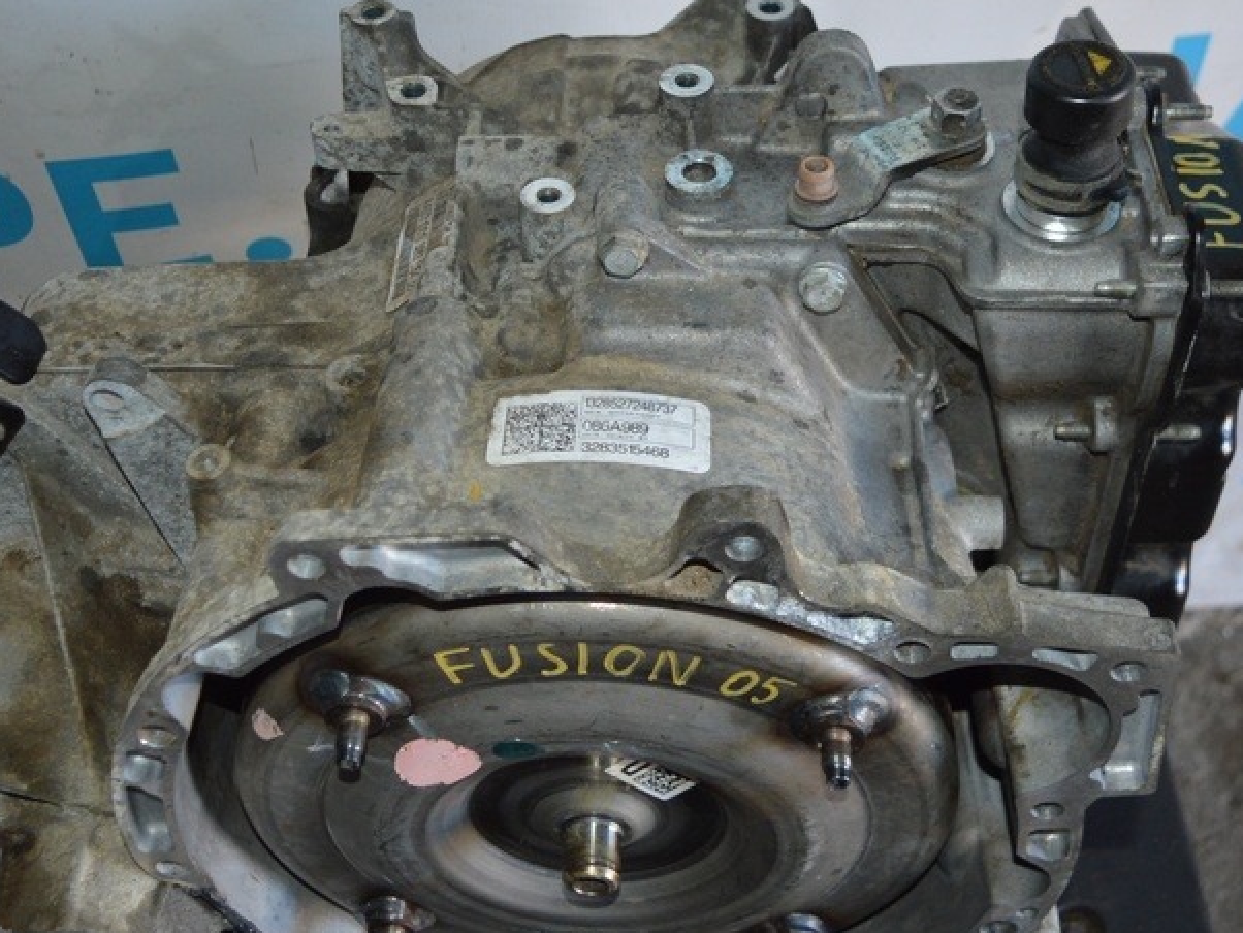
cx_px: 520
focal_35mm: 49
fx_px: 1760
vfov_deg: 29.6
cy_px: 356
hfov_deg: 38.8
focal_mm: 20
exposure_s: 1/60
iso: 560
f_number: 3.8
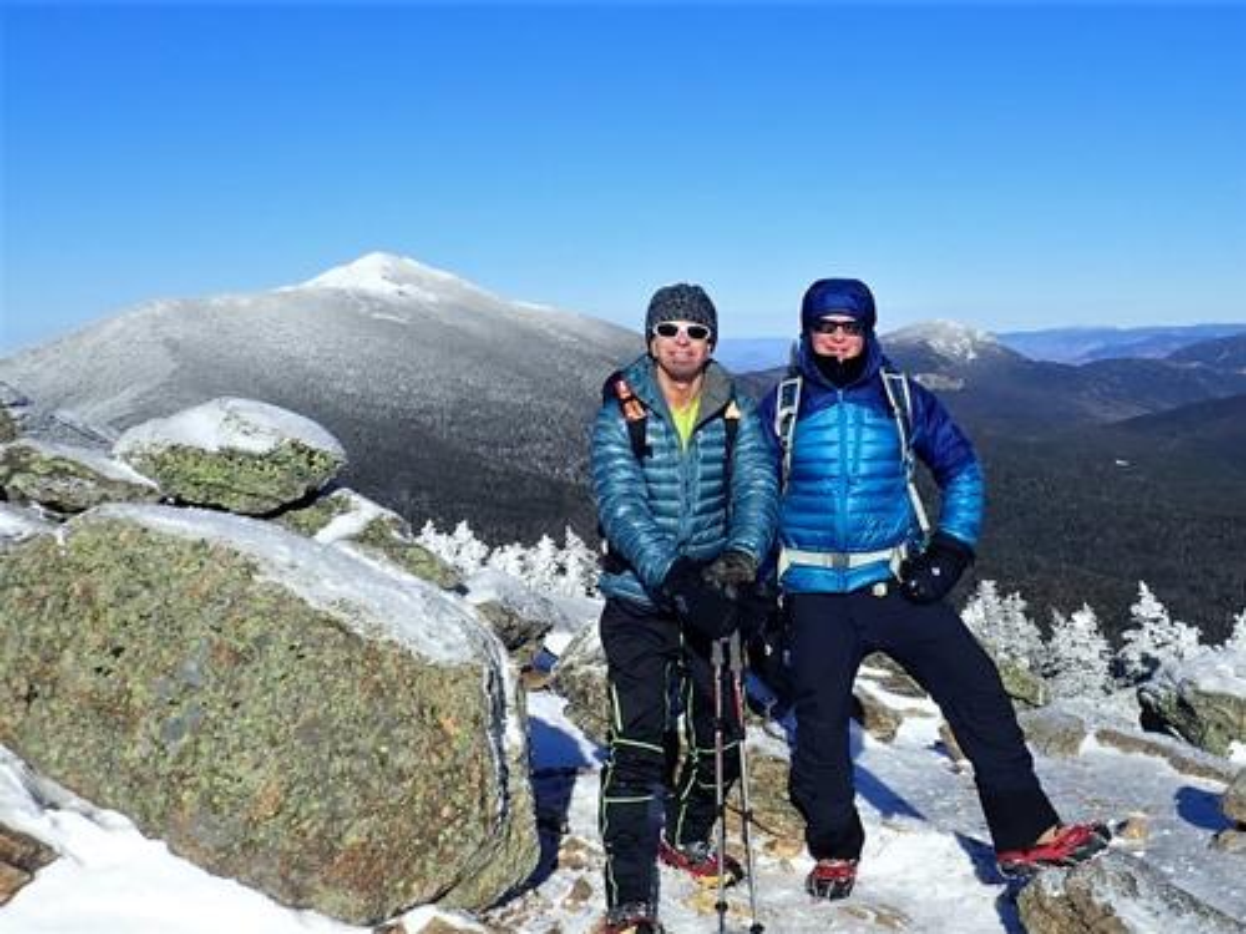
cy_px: 467
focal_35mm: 25
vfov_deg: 54.9
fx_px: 900
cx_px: 623
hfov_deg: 69.4
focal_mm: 4.5
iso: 100
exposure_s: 1/250
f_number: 8
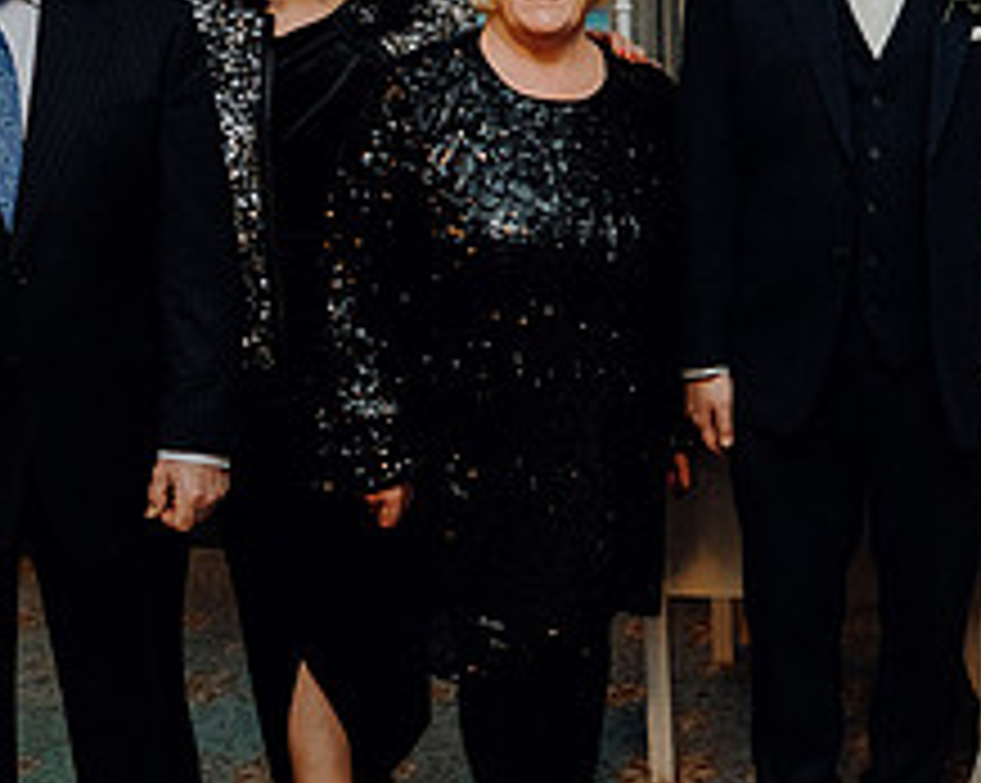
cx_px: 981
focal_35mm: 60
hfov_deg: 29.4
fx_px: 1740
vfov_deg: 25.3
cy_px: 326
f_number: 3.5
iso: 2500
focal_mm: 24
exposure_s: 1/160
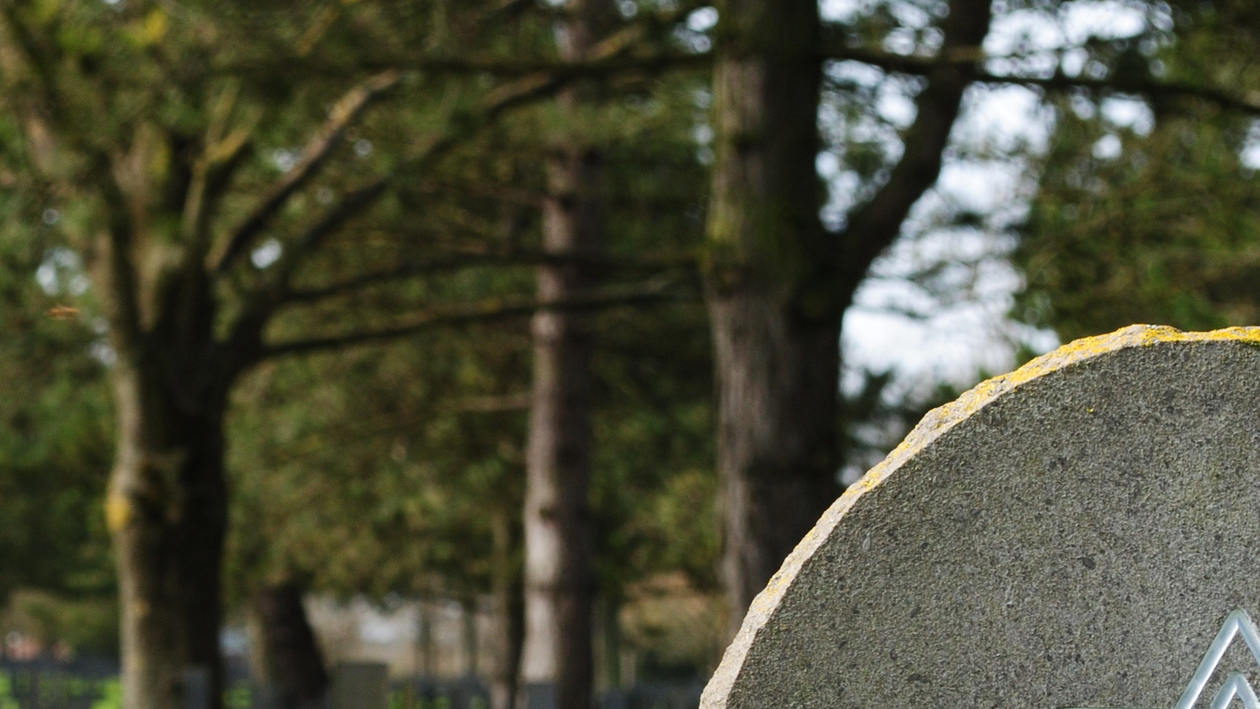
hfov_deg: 13.3
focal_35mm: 161
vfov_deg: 7.5
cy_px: 670
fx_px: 5379
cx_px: 231
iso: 200
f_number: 9
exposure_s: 1/160
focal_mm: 55
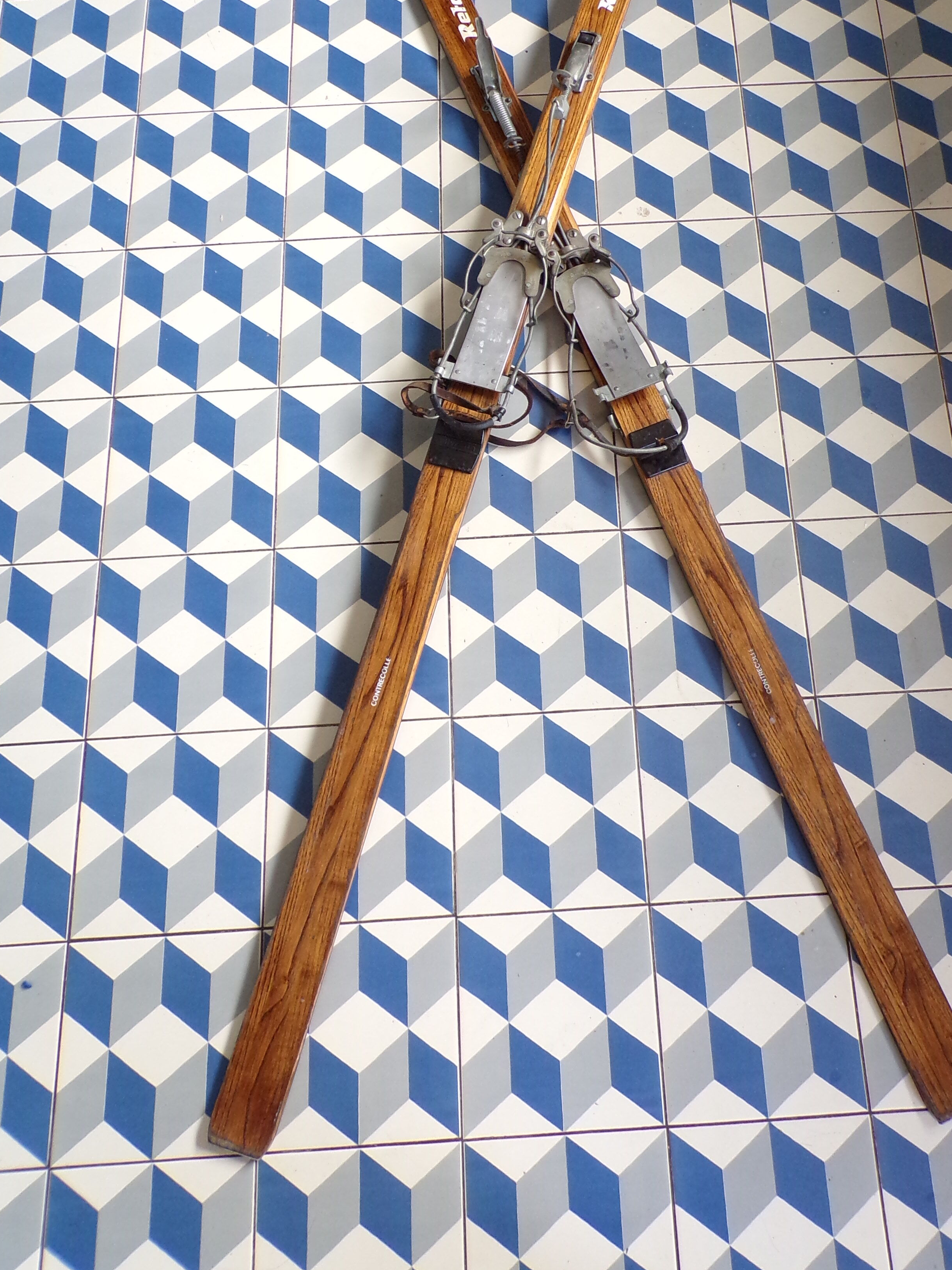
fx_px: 1247
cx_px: 559
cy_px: 399
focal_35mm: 34
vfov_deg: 52.7
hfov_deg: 41.6
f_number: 3
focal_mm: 4.3
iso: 200
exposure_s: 1/25
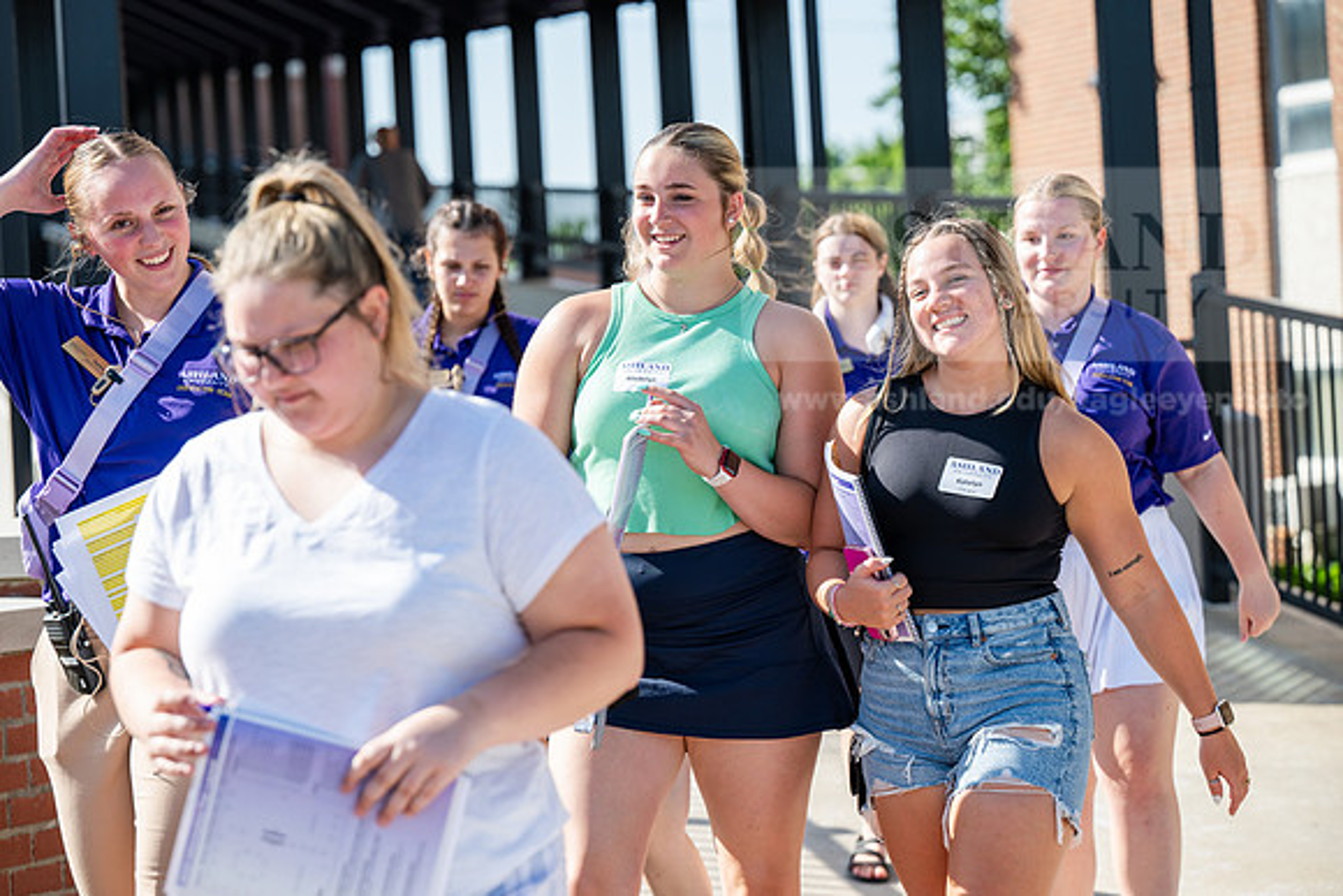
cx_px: 672
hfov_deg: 20.2
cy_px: 448
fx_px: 3769
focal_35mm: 101
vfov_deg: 13.6
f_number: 4
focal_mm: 101
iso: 200
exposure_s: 1/1000
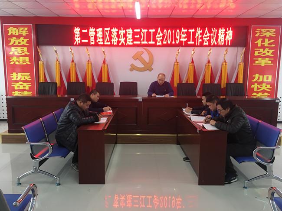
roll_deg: -0.1
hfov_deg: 61.7
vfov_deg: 48.2
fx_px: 236
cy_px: 106
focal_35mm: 29
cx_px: 141
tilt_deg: -7.4
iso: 64
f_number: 2.2
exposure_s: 1/33
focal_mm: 4.15
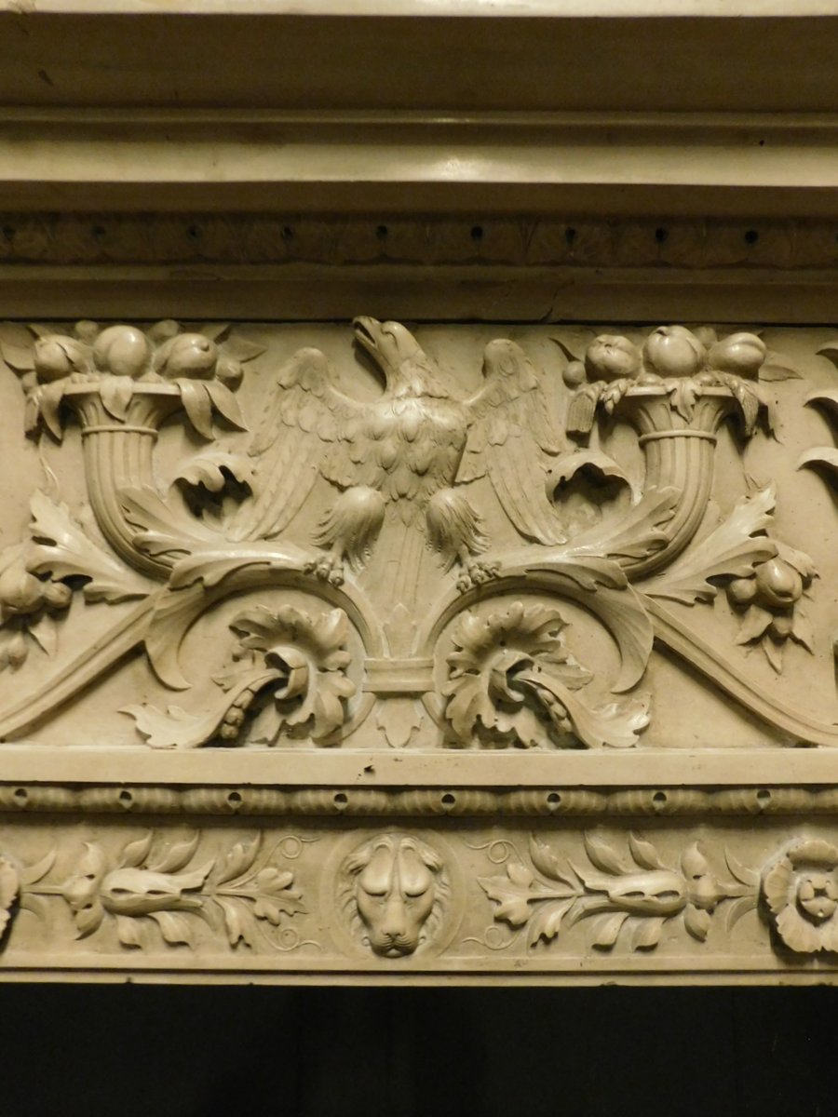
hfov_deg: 58.9
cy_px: 558
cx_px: 419
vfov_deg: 73.9
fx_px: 742
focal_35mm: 23
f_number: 3
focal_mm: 4
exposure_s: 1/8
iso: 560
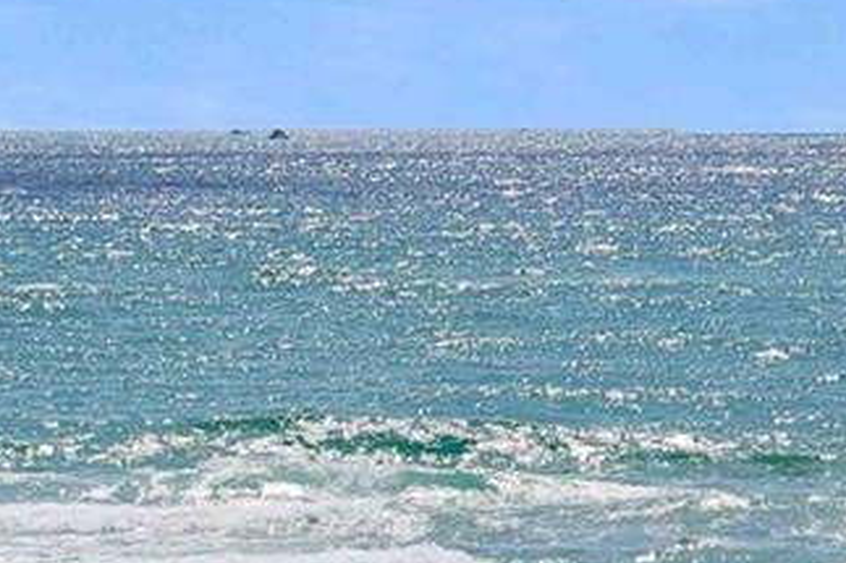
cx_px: 267
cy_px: 868
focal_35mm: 222
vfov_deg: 6.1
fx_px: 5214
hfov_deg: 9.3
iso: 100
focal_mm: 35
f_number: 10
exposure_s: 1/200
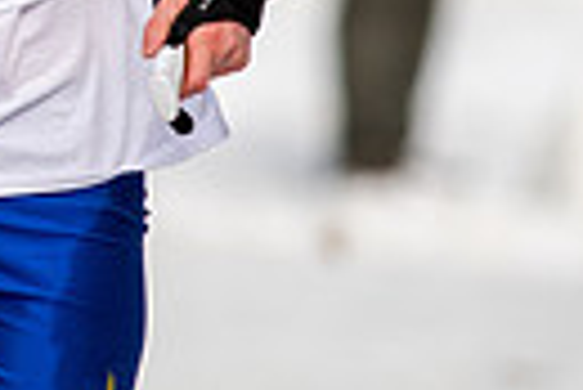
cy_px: -87
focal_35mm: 2002
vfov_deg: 0.7
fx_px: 32457
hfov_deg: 1.0
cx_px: -238
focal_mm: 300
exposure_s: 1/2500
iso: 400
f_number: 4.5
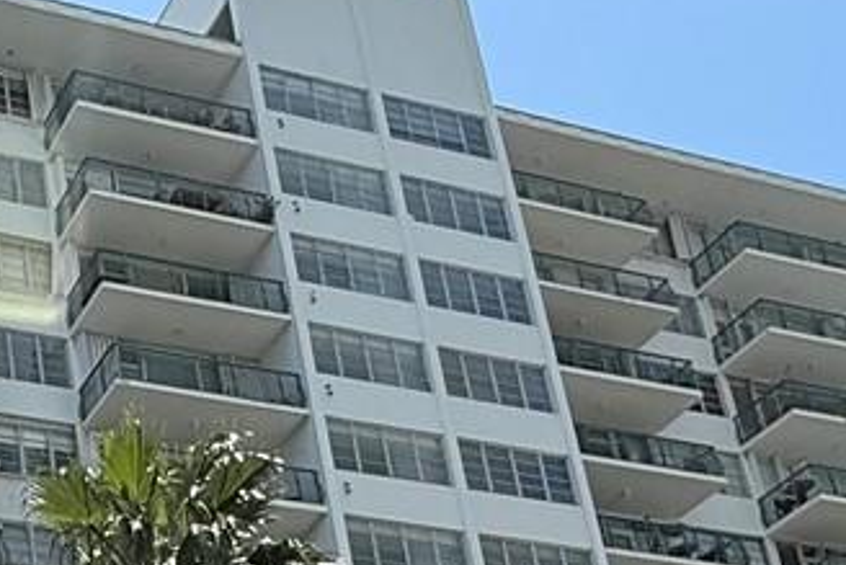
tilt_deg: +19.2
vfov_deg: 16.8
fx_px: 1669
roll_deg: +3.5
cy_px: 934
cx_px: -142
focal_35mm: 71
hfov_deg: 25.8
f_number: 2.2
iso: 64
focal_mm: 2.22
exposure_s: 1/1235
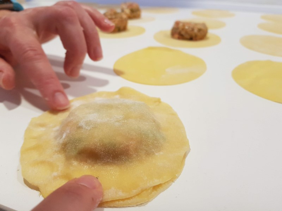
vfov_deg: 53.1
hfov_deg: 67.3
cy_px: 106
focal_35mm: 26
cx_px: 141
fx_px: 212
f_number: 1.7
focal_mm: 4.2
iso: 200
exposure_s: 1/33
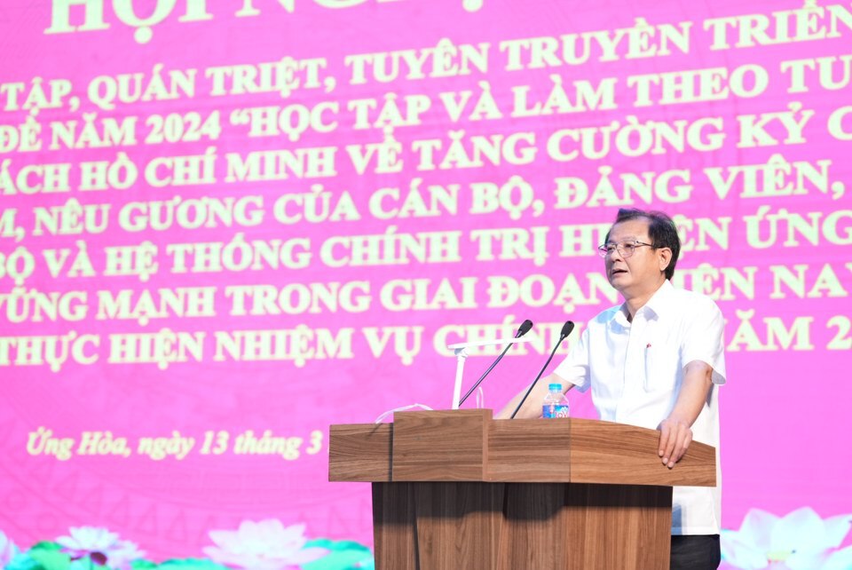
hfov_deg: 28.8
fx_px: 1658
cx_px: 426
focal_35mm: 70
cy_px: 285
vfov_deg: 19.5
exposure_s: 1/100
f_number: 2.8
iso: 800
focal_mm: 70
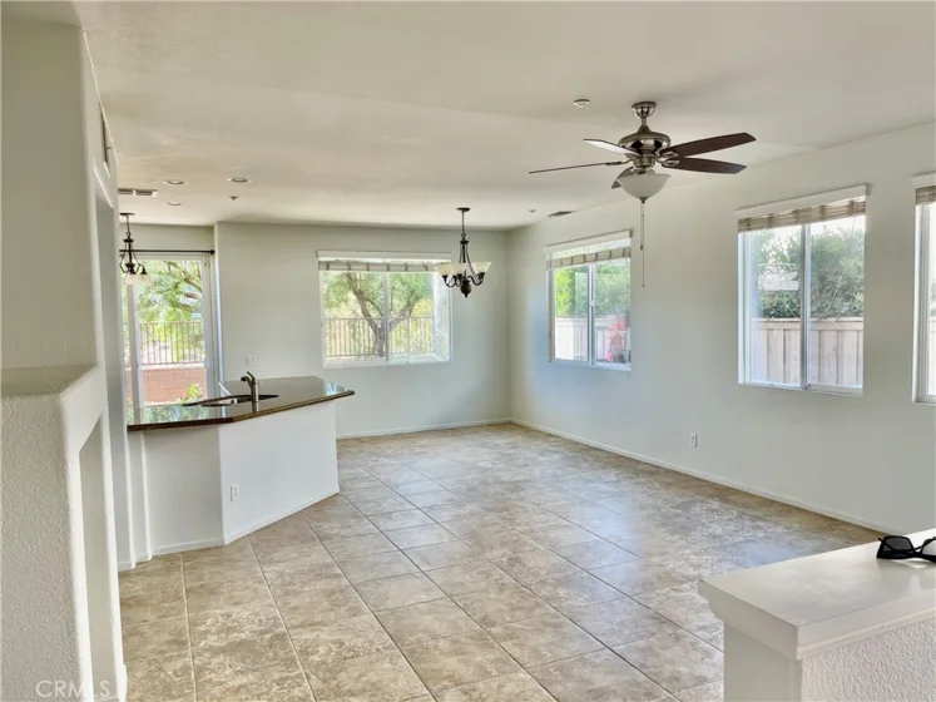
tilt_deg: -3.5
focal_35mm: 25
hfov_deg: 69.4
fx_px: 676
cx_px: 468
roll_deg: +1.2
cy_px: 351
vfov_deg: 54.9
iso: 50
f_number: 1.6
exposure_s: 1/121
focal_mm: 5.1
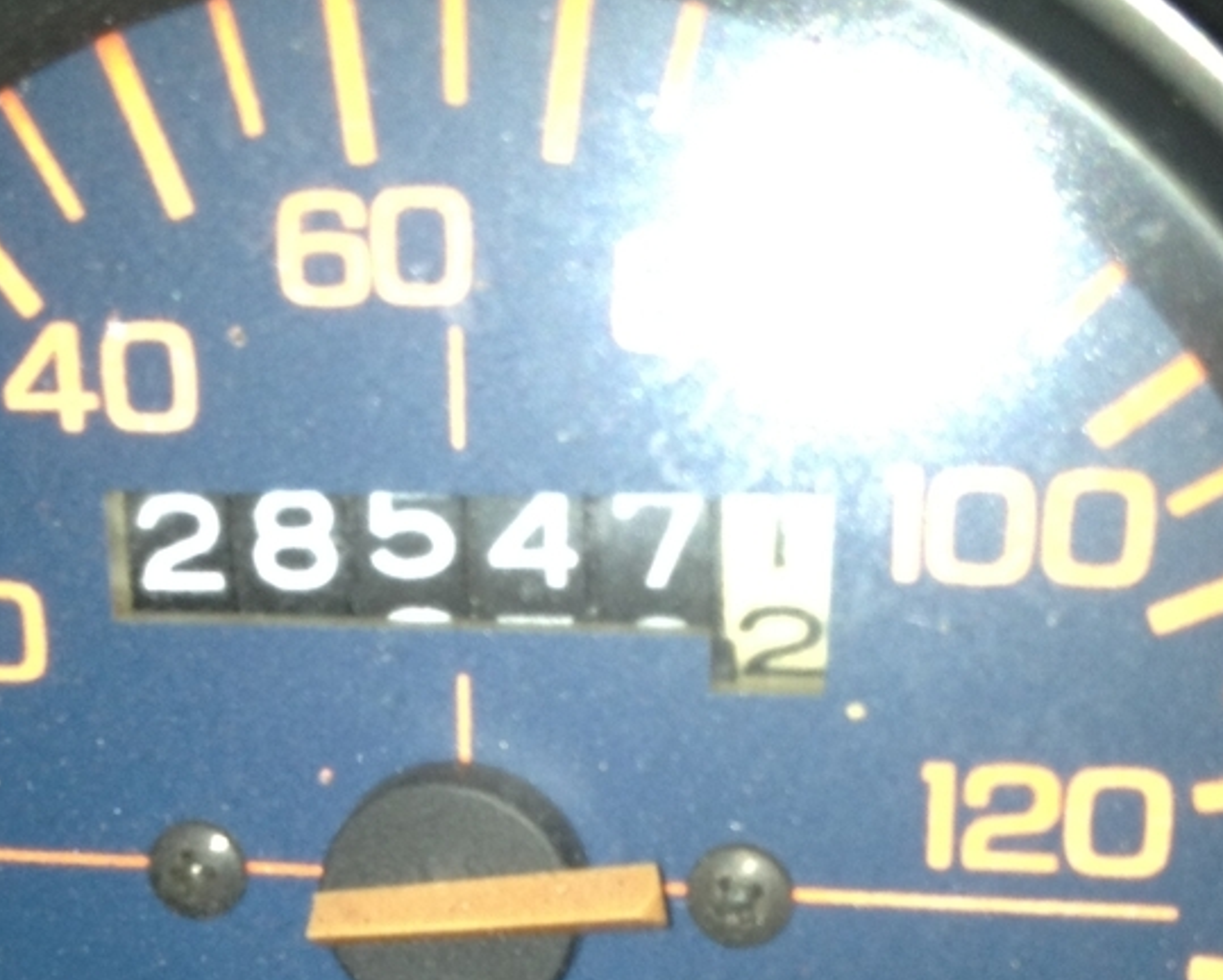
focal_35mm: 76
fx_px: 2753
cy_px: 998
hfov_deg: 24.9
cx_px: 359
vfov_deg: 19.6
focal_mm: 4.28
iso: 64
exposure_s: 1/40
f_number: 2.4
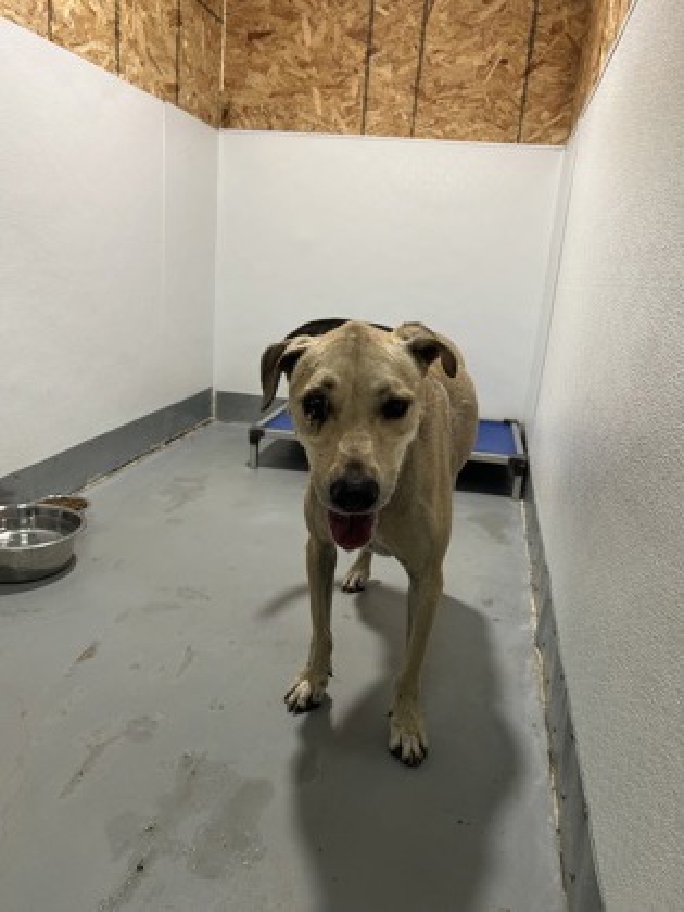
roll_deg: -4.7
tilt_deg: -11.9
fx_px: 685
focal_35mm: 26
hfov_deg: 53.1
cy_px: 456
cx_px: 342
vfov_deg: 67.3
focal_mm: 5.7
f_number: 1.5
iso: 125
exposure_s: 1/60
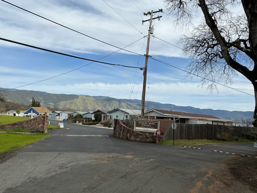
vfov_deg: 46.8
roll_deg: -4.9
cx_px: 121
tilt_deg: +5.1
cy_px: 98
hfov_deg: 59.9
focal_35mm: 30
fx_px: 223
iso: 25
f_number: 1.8
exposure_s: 1/3125
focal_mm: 3
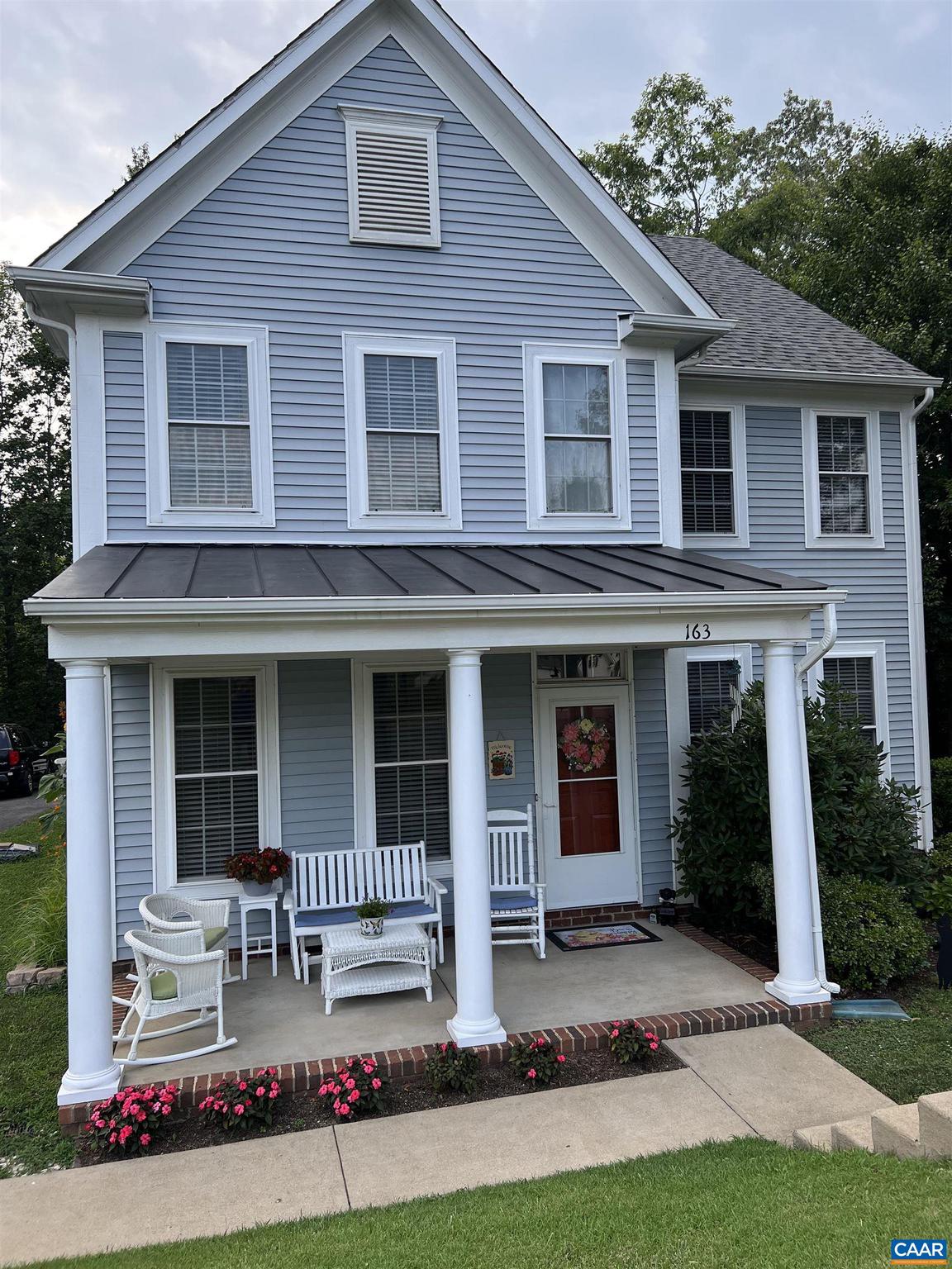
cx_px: 476
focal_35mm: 26
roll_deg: +2.1
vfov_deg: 67.3
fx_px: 953
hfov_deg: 53.1
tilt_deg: +3.3
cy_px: 634
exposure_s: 1/650
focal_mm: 5.7
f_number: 1.5
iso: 50
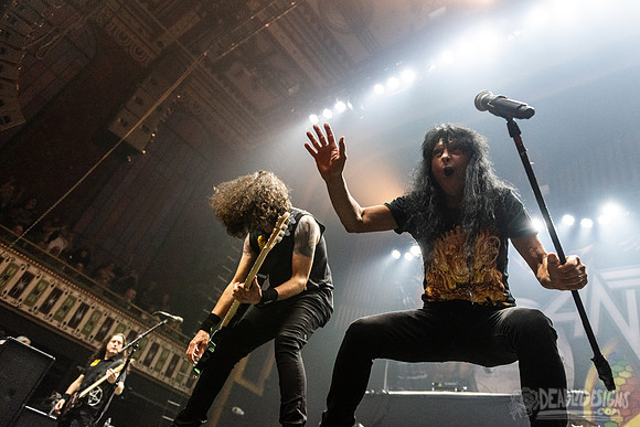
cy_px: 196
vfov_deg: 49.6
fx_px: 461
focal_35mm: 26
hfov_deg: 69.4
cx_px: 346
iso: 2500
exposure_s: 1/640
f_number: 3.2
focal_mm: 24
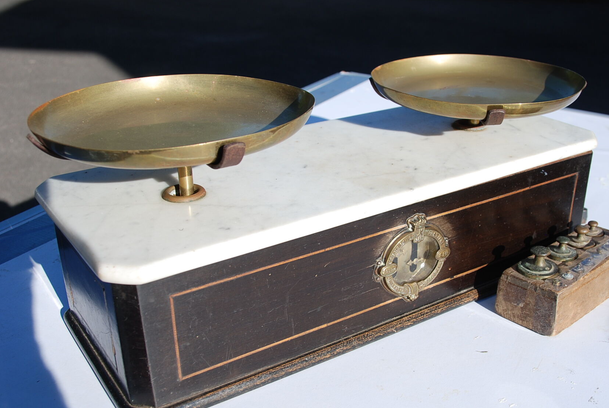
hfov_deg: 46.2
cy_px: 237
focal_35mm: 42
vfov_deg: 31.9
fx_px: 711
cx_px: 350
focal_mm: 24
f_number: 8
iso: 100
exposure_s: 1/250
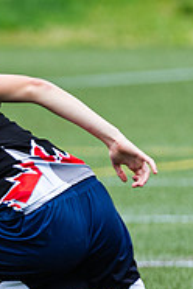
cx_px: -153
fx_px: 10558
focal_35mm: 1313
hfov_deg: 1.0
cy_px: 192
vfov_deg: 1.6
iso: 320
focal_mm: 300
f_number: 4
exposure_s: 1/1000
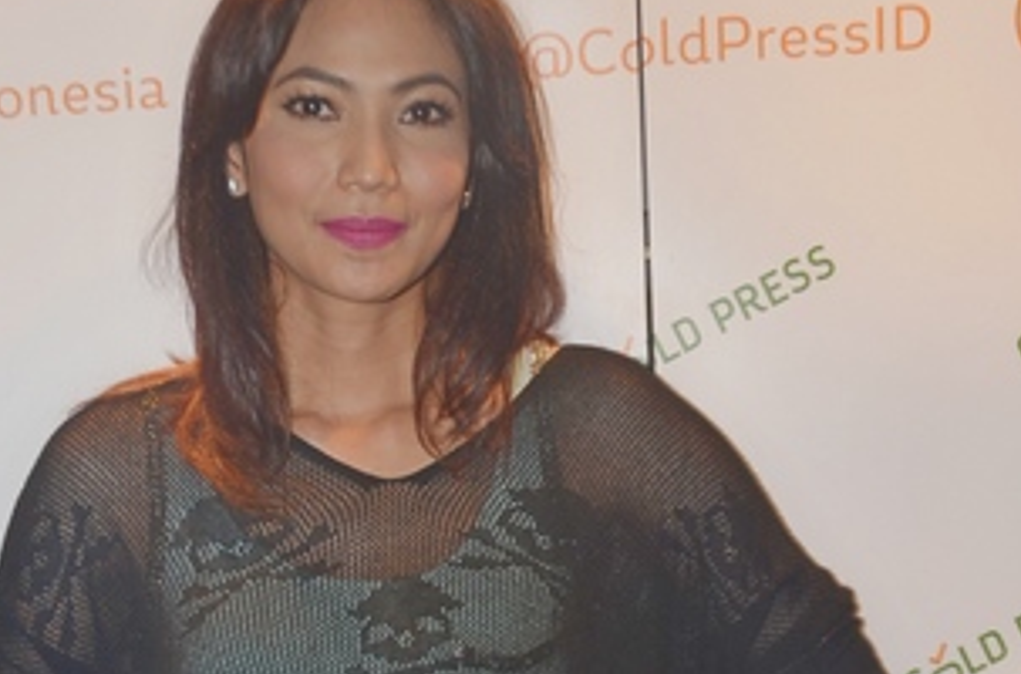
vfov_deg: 26.5
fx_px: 1433
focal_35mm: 51
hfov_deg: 38.9
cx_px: 374
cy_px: 354
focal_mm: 25
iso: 200
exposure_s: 1/125
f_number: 4
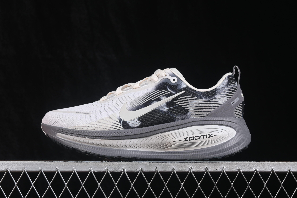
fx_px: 627
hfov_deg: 26.7
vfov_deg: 17.9
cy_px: 98
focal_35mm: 76
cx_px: 149
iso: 160
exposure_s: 1/80
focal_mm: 50
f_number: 8
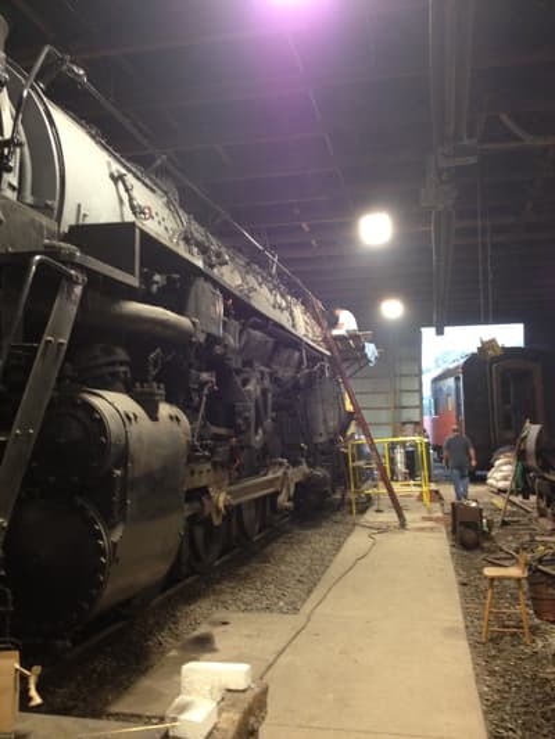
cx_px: 278
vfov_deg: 52.6
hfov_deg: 40.7
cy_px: 370
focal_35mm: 35
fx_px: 748
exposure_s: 1/20
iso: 250
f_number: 2.4
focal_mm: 4.28
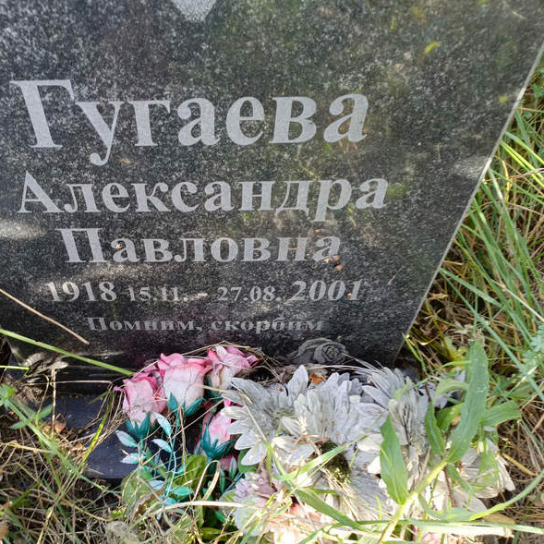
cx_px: 188
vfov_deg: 54.0
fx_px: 533
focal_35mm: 30
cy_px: 275
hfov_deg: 53.1
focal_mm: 4.76
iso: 233
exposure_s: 1/50
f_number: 1.69
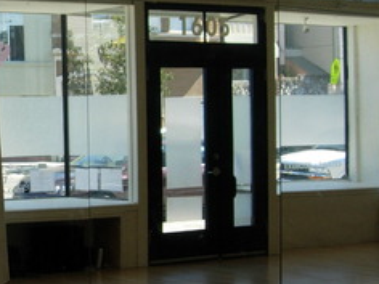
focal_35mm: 103
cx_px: -67
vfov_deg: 14.3
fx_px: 1128
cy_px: 215
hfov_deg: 18.2
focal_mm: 7.8
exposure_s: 1/304
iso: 64
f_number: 2.8
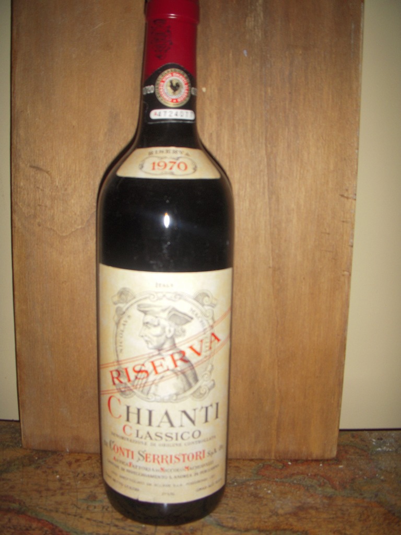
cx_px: 200
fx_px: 587
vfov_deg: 49.0
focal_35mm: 38
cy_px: 268
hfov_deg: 37.7
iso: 100
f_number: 3.3
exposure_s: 1/30
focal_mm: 6.3
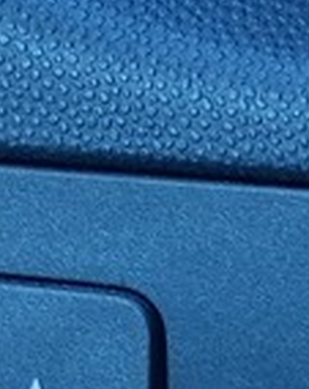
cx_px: 1611
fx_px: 2615
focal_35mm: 228
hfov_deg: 5.2
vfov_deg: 7.8
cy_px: -594
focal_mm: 5.54
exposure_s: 1/50
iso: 160
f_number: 1.8
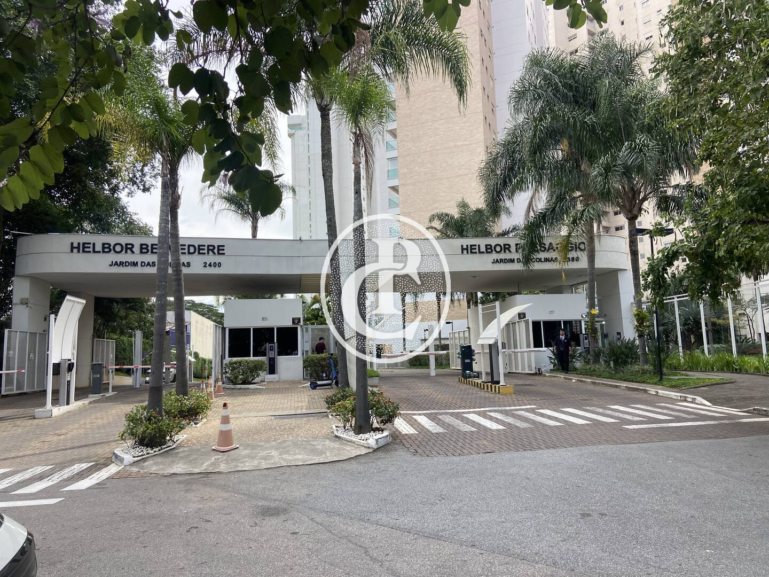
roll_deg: +1.9
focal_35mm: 26
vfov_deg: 53.1
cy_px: 288
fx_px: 578
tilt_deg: +7.3
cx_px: 384
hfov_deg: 67.3
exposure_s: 1/613
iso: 32
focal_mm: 4.25
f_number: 1.8
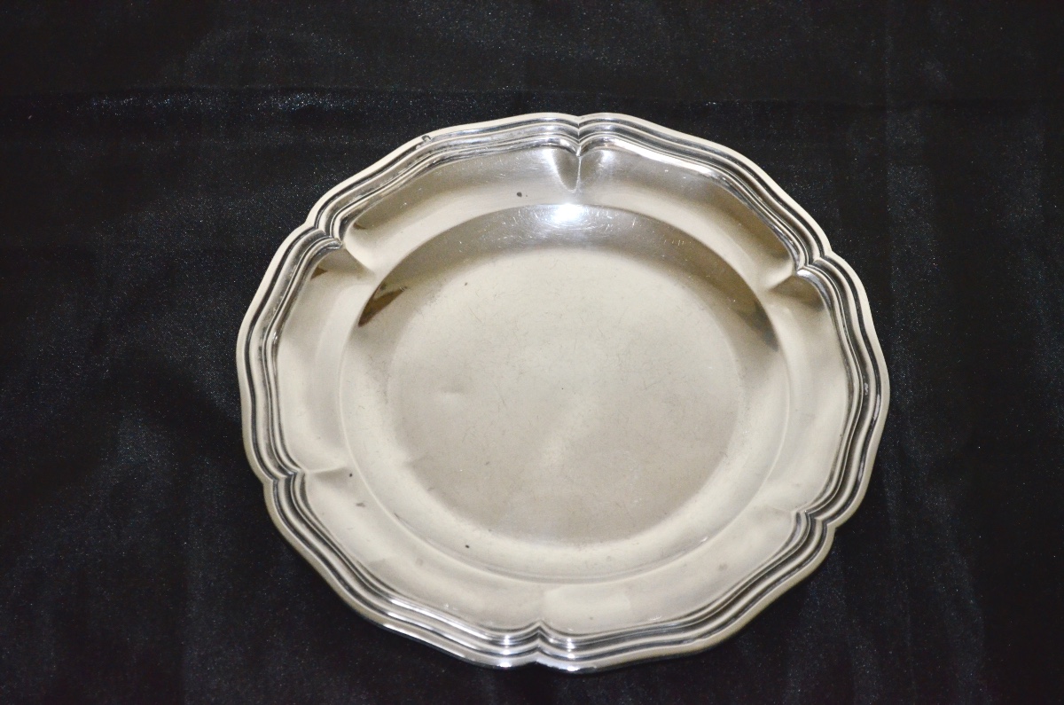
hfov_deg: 24.7
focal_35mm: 82
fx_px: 2433
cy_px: 352
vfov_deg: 16.5
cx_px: 532
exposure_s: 1/60
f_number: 5.6
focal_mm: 55
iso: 3200
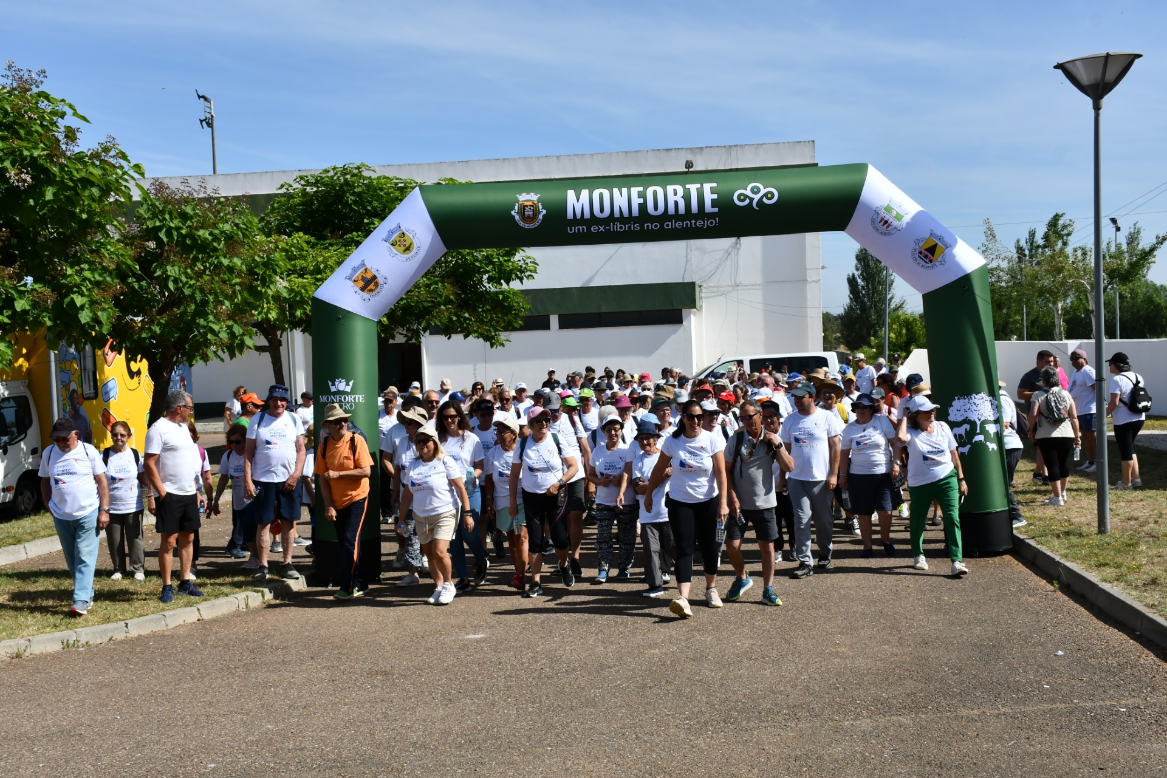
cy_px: 389
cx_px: 584
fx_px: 1297
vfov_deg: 33.4
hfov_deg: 48.5
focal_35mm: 40
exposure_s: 1/1000
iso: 200
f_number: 8
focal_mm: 27
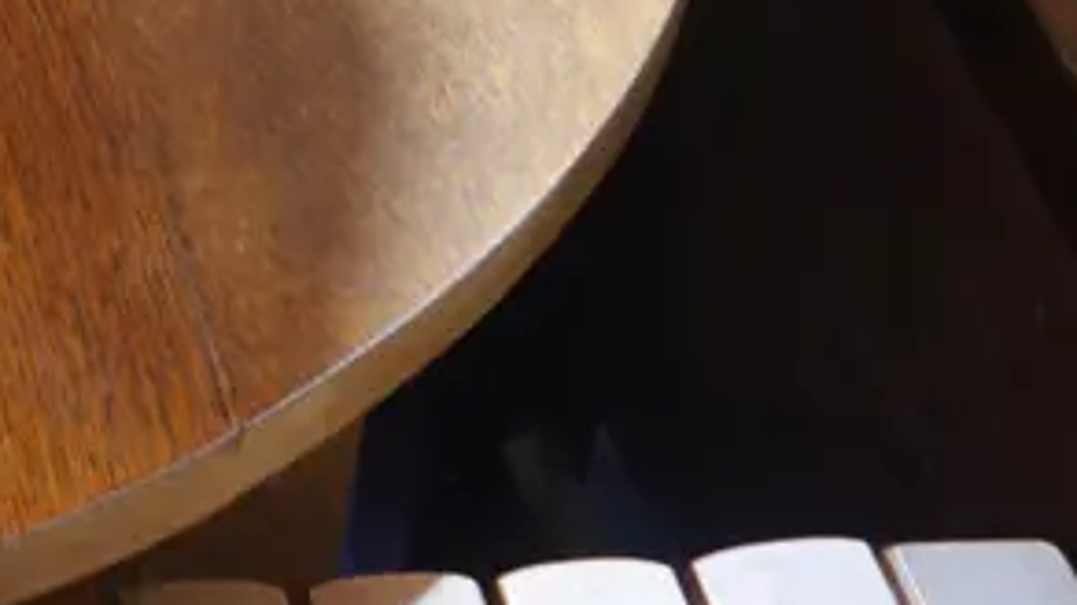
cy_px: -201
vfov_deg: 11.0
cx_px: -708
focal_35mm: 107
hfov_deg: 17.3
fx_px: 3055
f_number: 3.5
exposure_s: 1/60
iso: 1000
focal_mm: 14
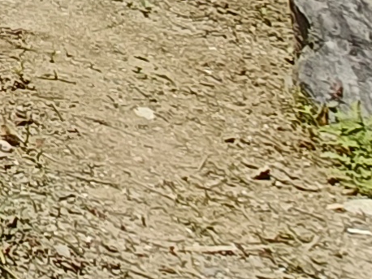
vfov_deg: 9.7
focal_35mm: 114
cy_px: -586
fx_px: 1226
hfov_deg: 10.3
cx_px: -839
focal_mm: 1.68
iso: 64
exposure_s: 1/967
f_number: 2.2
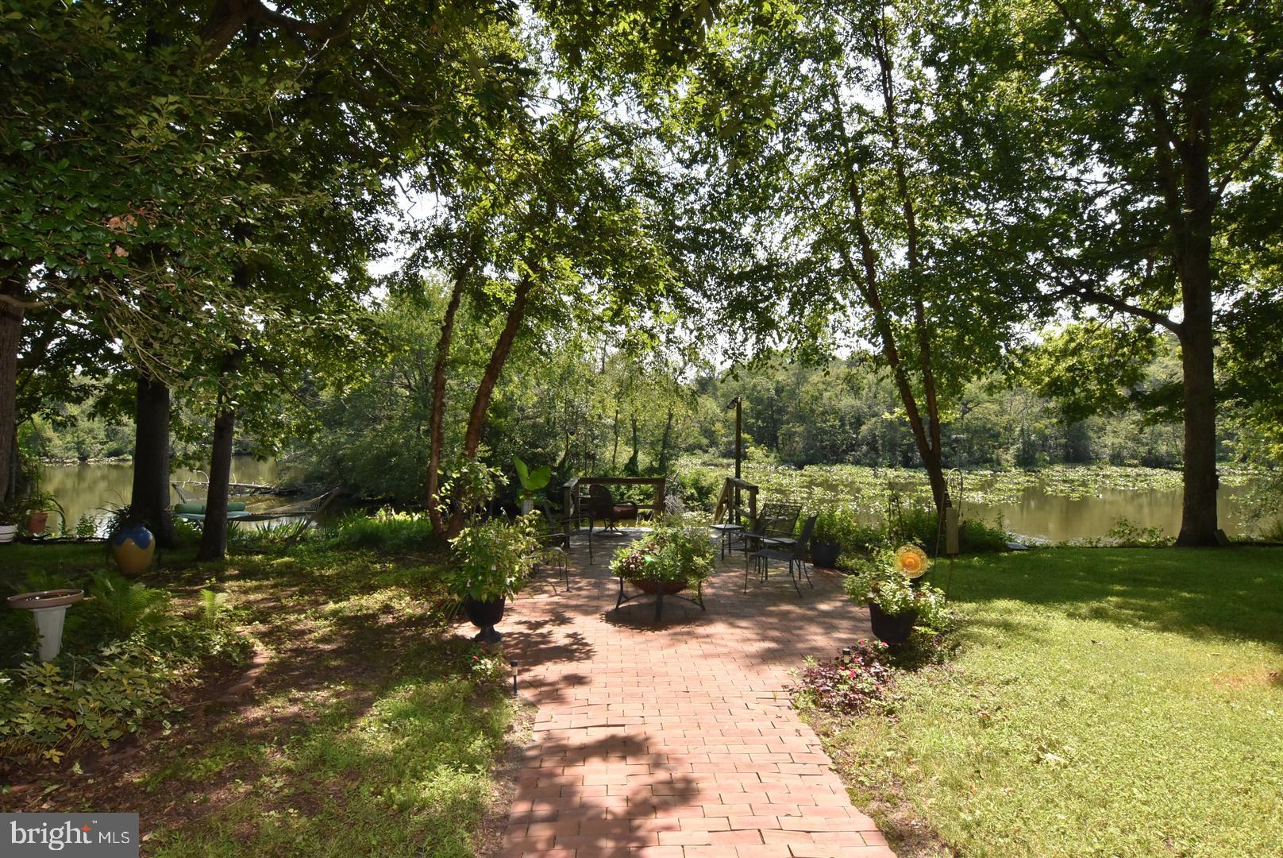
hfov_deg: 90.0
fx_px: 642
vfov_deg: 67.5
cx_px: 642
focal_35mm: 18
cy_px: 429
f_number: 20
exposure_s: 1/200
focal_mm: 12
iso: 800
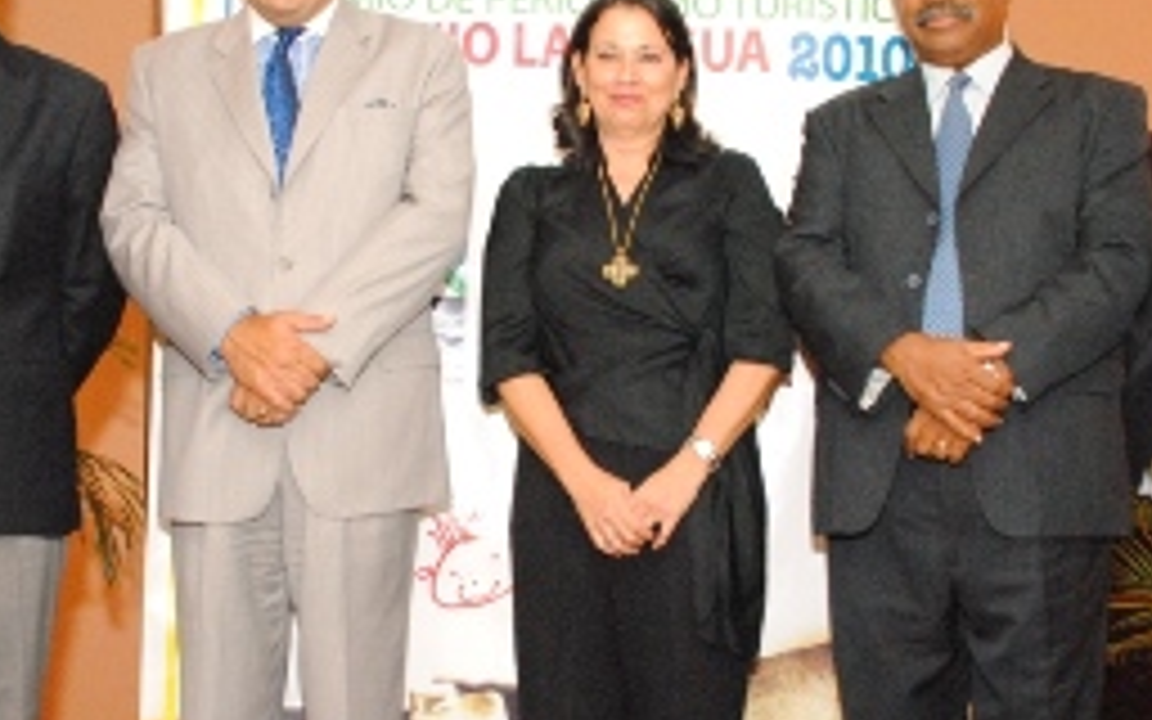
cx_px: 554
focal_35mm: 59
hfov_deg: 34.5
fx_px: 1852
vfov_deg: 22.0
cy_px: 443
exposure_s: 1/80
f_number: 5
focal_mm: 22
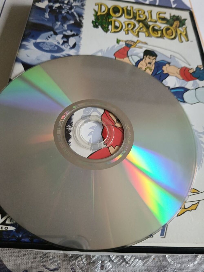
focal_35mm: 27
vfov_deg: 65.3
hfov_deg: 51.4
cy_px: 136
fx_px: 212
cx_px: 102
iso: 785
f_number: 2.4
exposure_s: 1/33.3
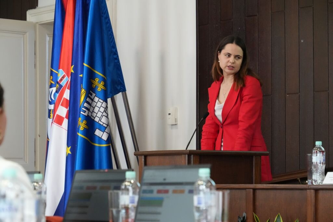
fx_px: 1240
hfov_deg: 15.3
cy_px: 111
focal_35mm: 134
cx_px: 166
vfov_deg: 10.2
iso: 10000
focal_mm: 134
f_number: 8
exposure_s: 1/160
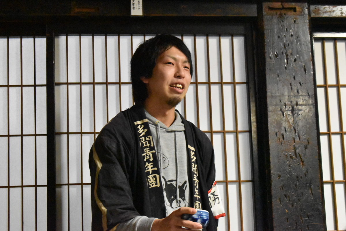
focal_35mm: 82
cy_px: 116
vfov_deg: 16.6
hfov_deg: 24.6
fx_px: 793
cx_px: 173
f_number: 5.6
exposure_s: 1/125
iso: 14400
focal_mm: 55
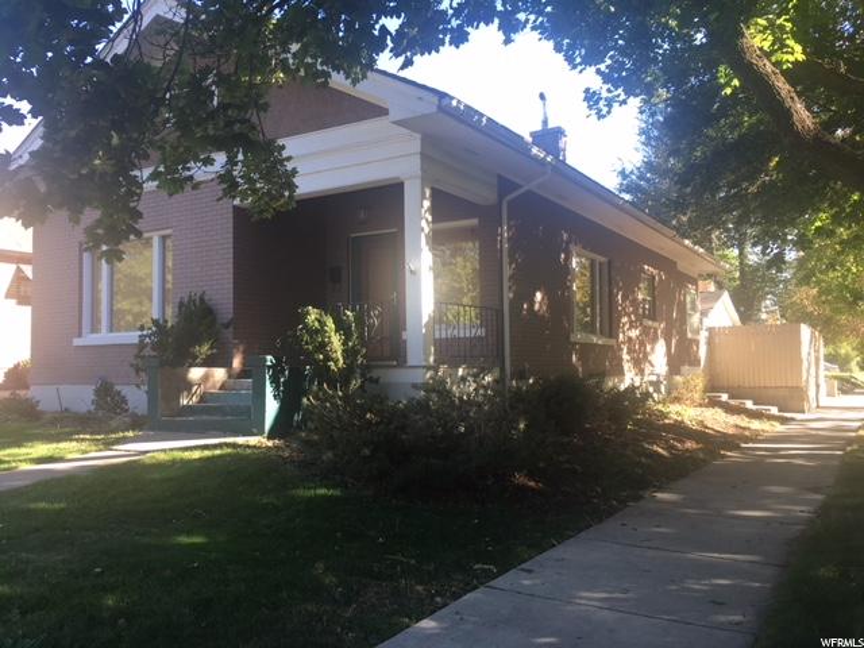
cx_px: 432
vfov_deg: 48.2
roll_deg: +0.4
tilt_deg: +6.0
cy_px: 324
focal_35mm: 29
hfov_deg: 61.7
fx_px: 724
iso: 25
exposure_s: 1/120
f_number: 2.2
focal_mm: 4.15
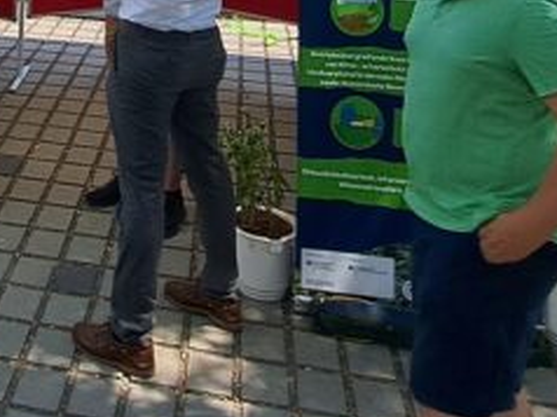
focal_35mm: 56
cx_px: 2
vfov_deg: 21.4
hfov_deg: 31.8
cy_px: -230
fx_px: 900
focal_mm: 1.74
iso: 50
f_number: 2.2
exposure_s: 1/1256
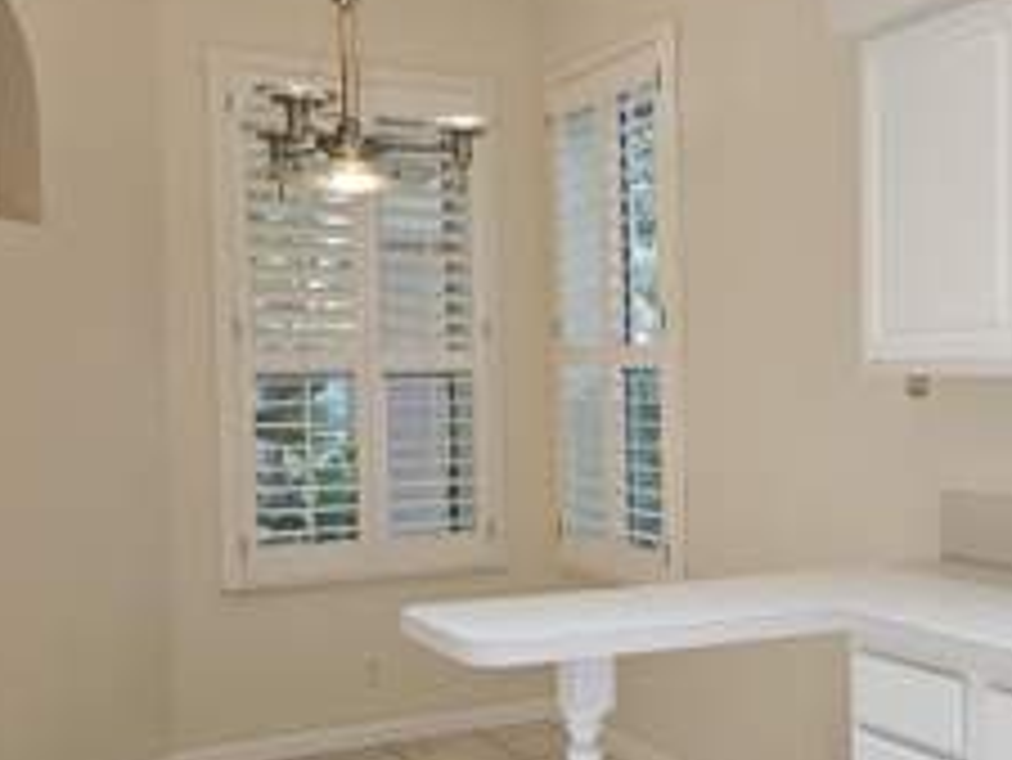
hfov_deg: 37.9
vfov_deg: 29.6
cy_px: 452
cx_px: 760
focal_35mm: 49
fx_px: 1433
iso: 125
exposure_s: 1/120
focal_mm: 5.4
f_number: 1.8
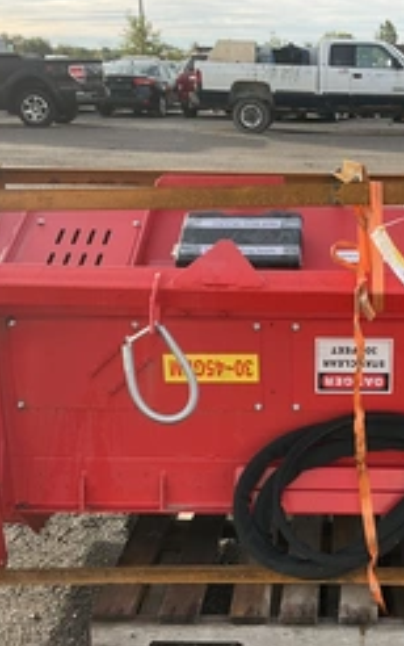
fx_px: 880
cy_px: 368
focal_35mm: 50
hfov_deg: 25.3
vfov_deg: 40.2
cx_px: 338
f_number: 1.8
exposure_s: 1/383
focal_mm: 3
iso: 25
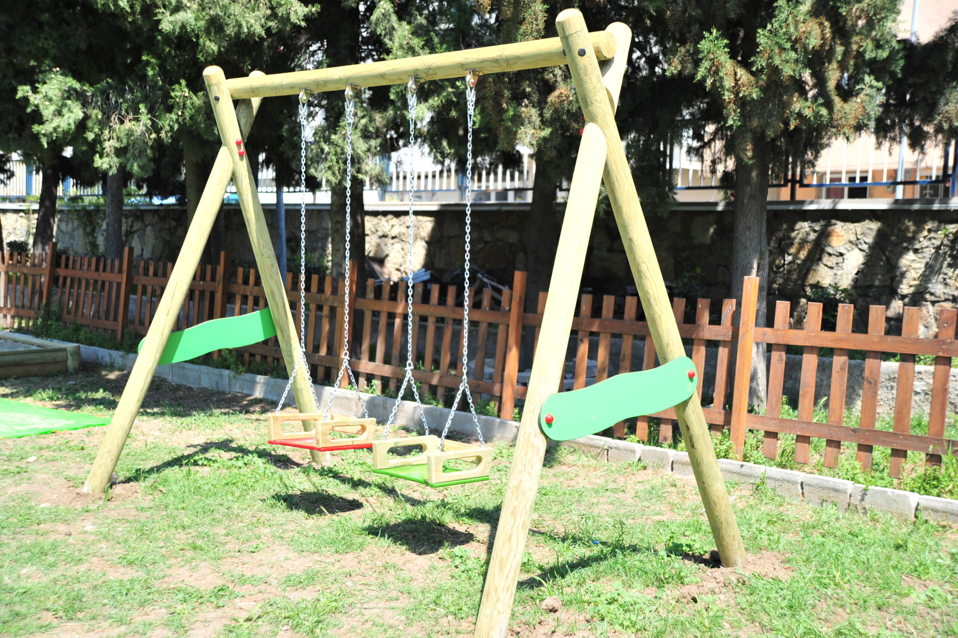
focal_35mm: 42
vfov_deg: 31.9
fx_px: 1117
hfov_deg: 46.4
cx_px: 479
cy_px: 319
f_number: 3.3
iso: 200
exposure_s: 1/800
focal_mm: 42
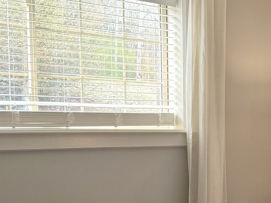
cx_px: 309
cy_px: 187
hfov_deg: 23.3
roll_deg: -2.1
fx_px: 611
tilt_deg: -7.1
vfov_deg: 18.6
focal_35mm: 78
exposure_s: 1/149
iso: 160
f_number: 1.78
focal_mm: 6.76
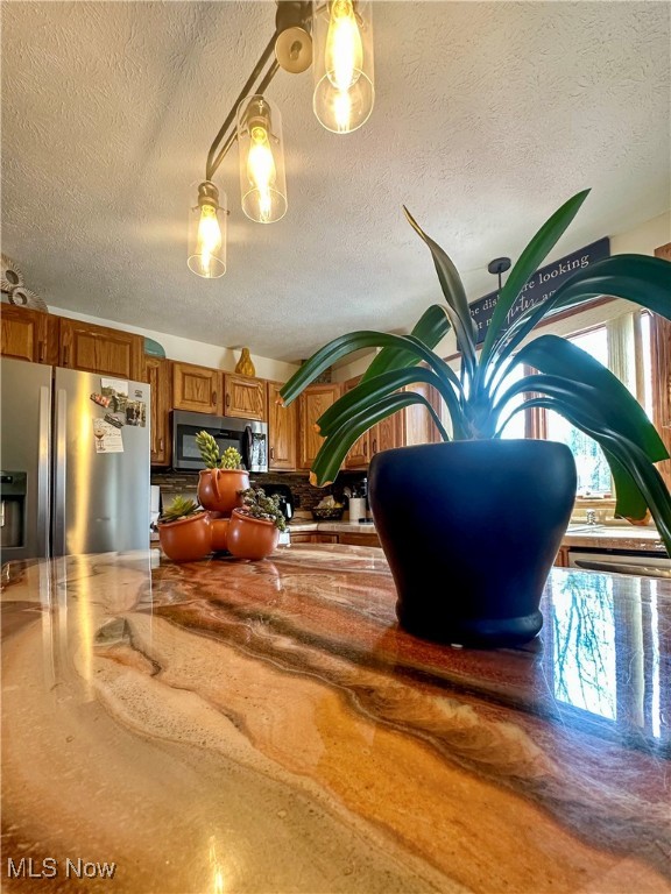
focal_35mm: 14
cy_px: 447
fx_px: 362
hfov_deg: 85.7
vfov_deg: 102.1
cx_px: 336
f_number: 2.2
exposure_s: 1/60
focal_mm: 2.22
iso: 320
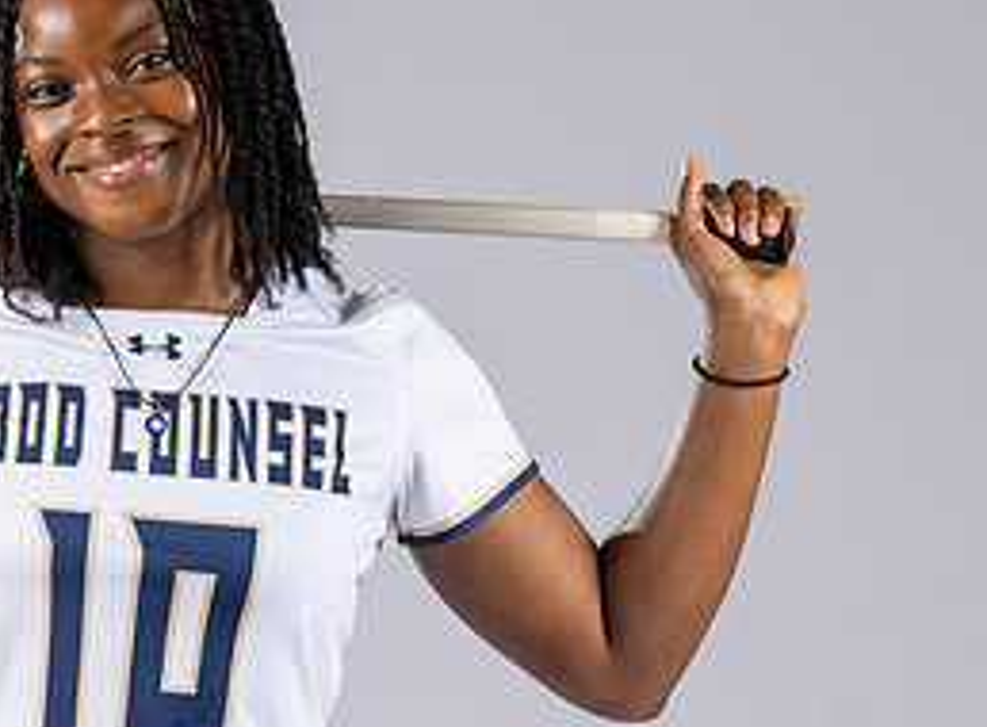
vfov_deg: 4.7
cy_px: 680
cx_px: 165
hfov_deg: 6.4
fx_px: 8867
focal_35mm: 313
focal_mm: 110
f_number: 6.3
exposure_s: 1/200
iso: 250
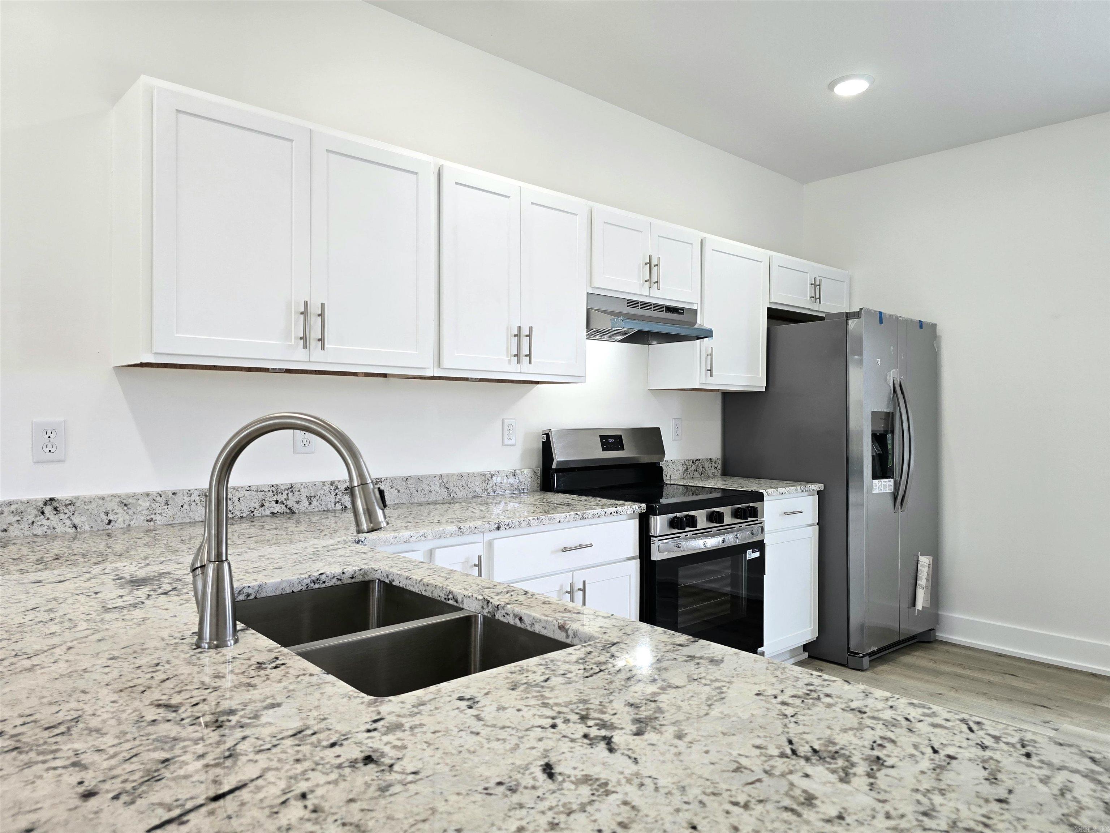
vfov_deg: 58.9
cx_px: 555
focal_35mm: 23
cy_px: 416
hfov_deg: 73.9
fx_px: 738
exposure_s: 1/120
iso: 64
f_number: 1.7
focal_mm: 6.3
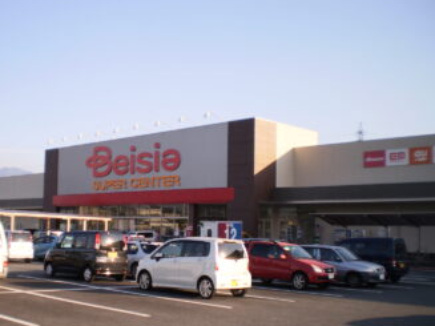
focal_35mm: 44
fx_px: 553
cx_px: 170
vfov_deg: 32.8
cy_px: 193
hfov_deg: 42.7
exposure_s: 1/640
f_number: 3.1
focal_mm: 6.3
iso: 64
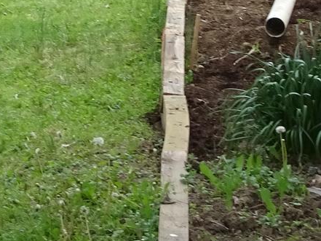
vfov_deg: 6.3
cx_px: -39
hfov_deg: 8.5
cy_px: -202
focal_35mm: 232
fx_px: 2152
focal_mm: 8.51
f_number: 4.5
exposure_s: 1/50
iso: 125
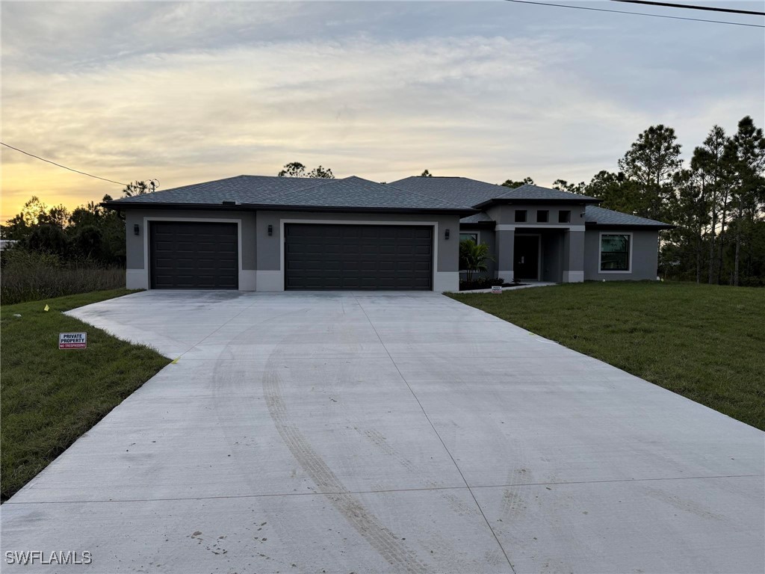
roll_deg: -0.7
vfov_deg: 56.8
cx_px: 382
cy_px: 287
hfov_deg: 71.6
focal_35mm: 24
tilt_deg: -2.1
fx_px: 530
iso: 100
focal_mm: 6.76
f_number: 1.78
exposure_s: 1/780
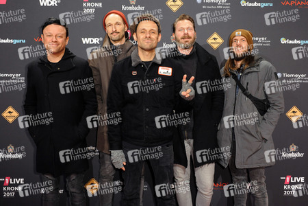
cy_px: 103
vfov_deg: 38.9
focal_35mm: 34
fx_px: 291
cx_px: 154
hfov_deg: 55.8
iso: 2500
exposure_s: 1/160
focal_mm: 34
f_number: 7.1
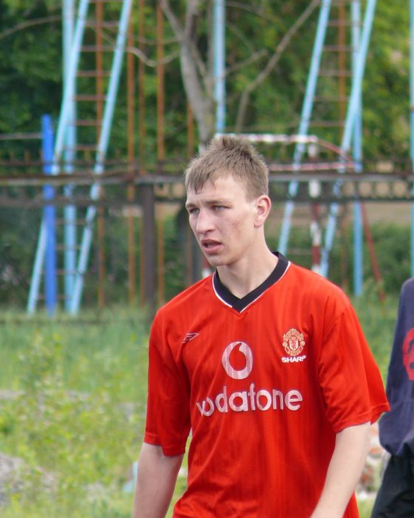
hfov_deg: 2.0
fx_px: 11985
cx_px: 207
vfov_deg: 2.5
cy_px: 267
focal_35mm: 782
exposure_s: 1/160
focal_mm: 88.8
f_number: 4
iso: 100
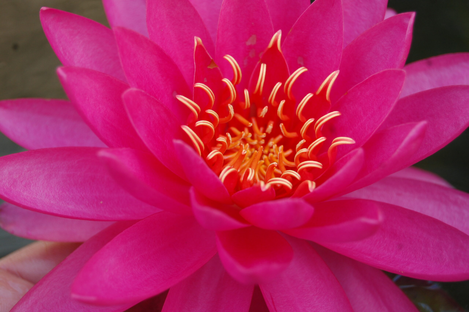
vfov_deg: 16.5
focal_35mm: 82
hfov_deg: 24.6
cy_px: 156
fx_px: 1074
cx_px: 234
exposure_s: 1/200
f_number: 5.6
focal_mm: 55
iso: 400
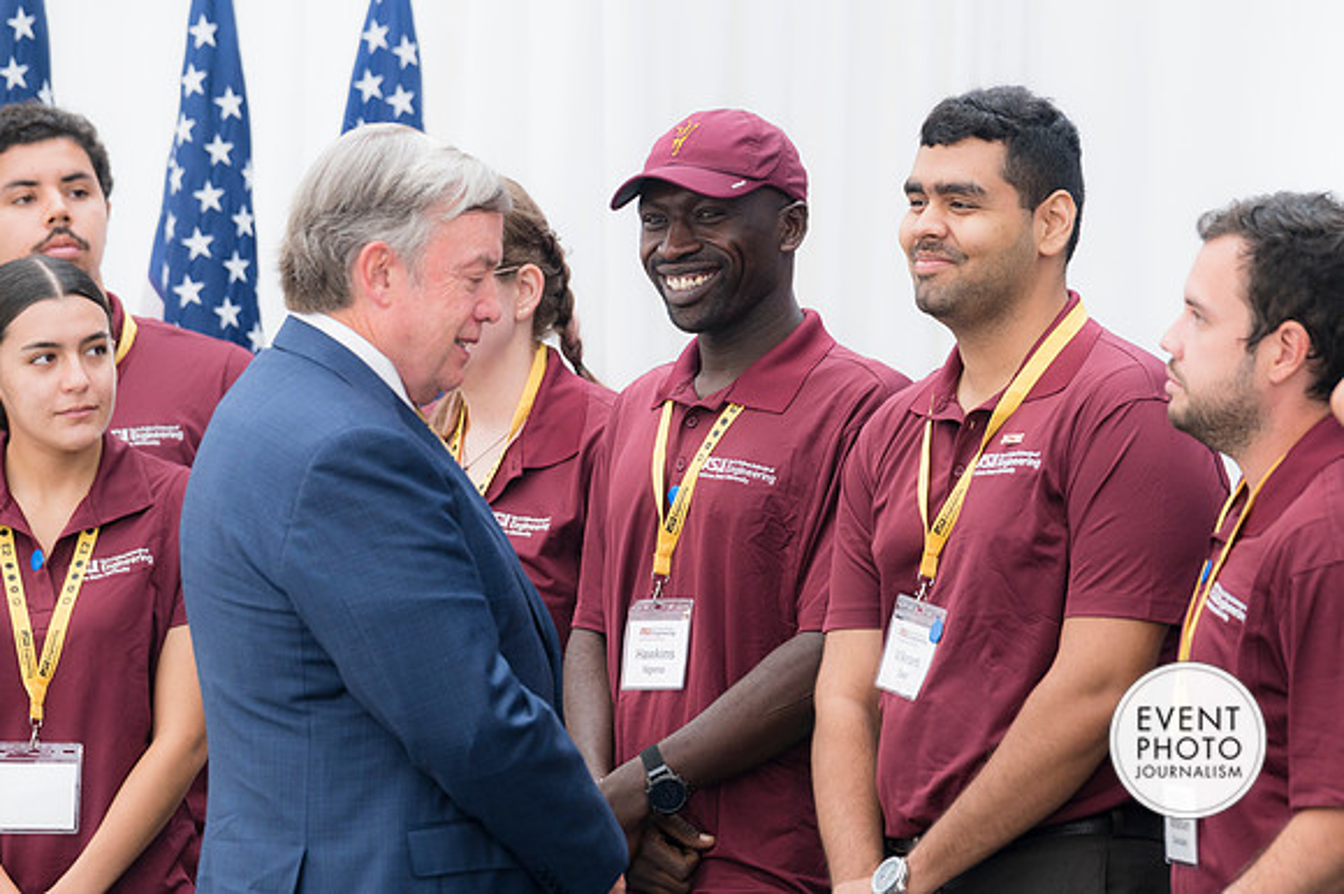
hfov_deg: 9.2
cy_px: 447
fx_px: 8395
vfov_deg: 6.1
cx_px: 672
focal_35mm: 225
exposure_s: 1/160
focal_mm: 150
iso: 280
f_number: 4
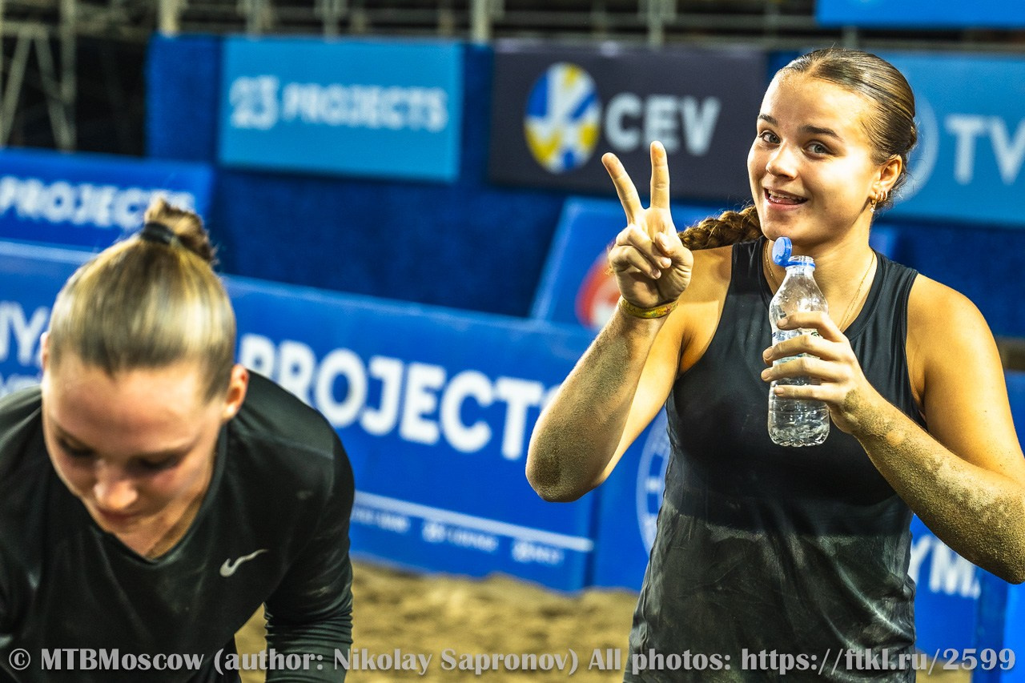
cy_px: 342
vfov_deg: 13.0
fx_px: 2989
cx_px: 512
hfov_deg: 19.5
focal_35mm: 105
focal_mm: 70
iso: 800
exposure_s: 1/500
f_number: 3.2
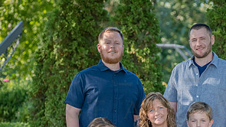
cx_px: 162
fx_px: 1061
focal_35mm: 177
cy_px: 147
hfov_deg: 12.1
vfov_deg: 6.8
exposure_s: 1/400
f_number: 4
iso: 400
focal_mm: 86
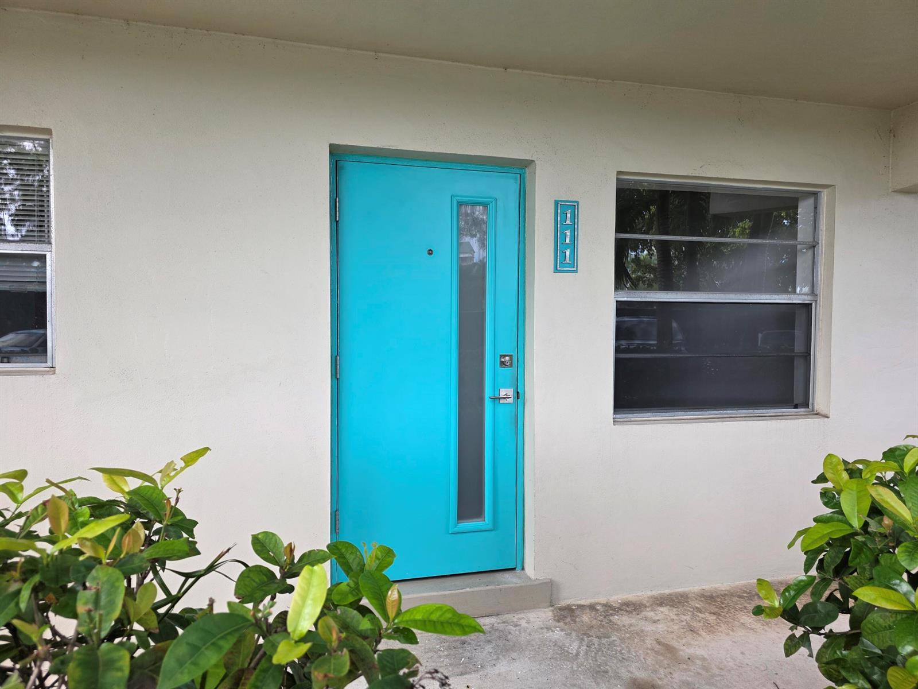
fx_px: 610
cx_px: 459
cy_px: 344
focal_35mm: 23
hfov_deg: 73.9
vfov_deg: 58.9
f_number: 1.7
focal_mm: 6.3
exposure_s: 1/180
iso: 40
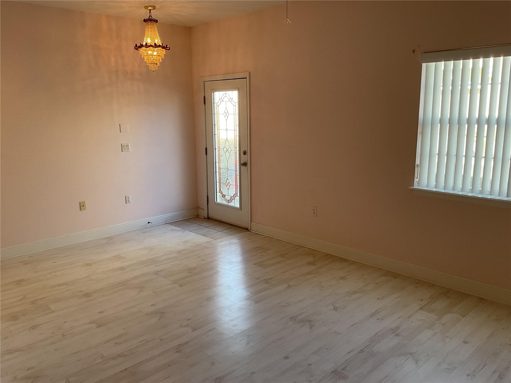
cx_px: 256
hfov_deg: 61.7
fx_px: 428
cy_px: 192
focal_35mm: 29
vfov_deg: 48.2
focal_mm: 3
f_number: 1.8
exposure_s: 1/120
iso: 50
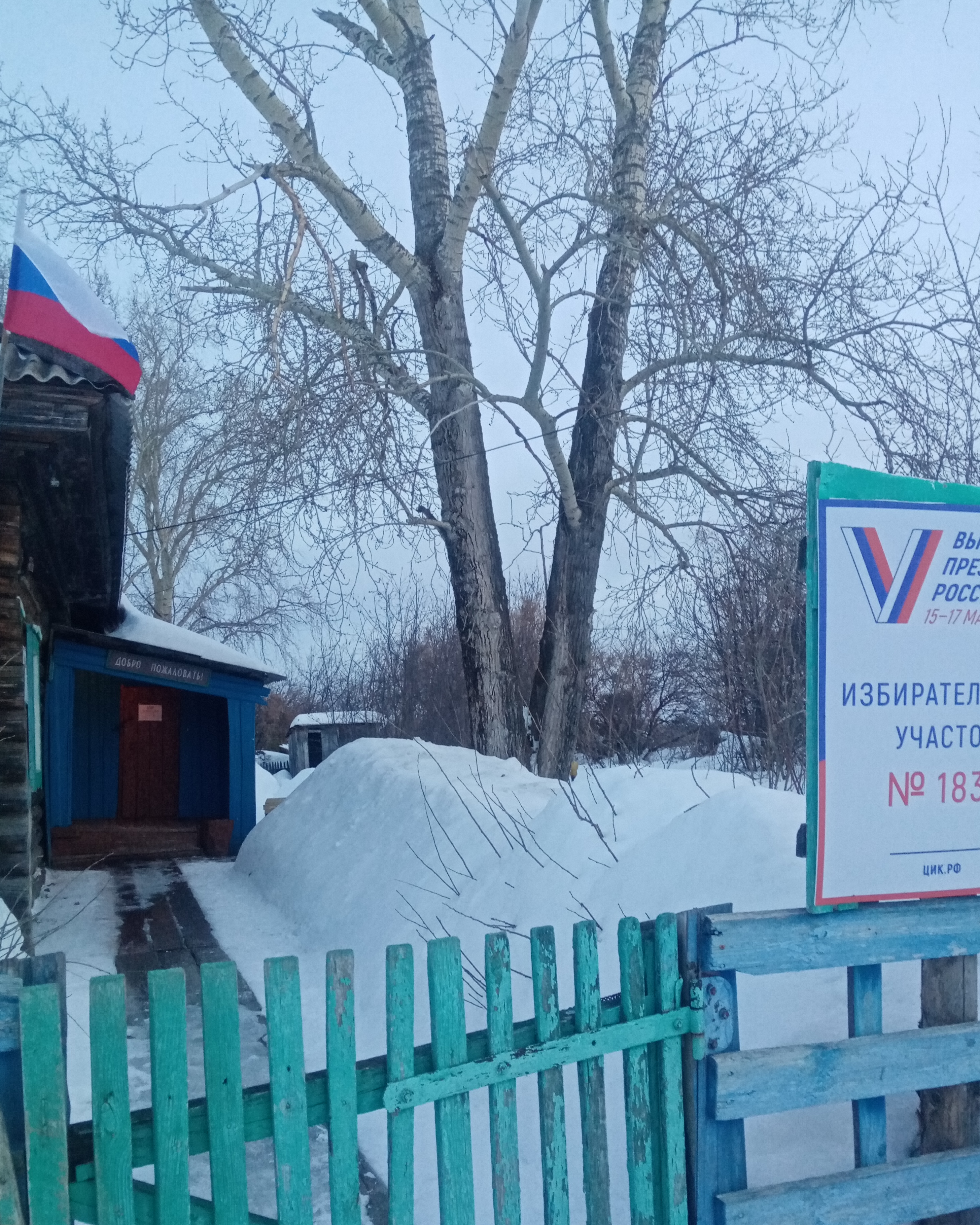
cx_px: 484
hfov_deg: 50.0
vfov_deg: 60.3
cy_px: 680
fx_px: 1051
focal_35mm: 29
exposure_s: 1/33.3
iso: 199
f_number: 1.8
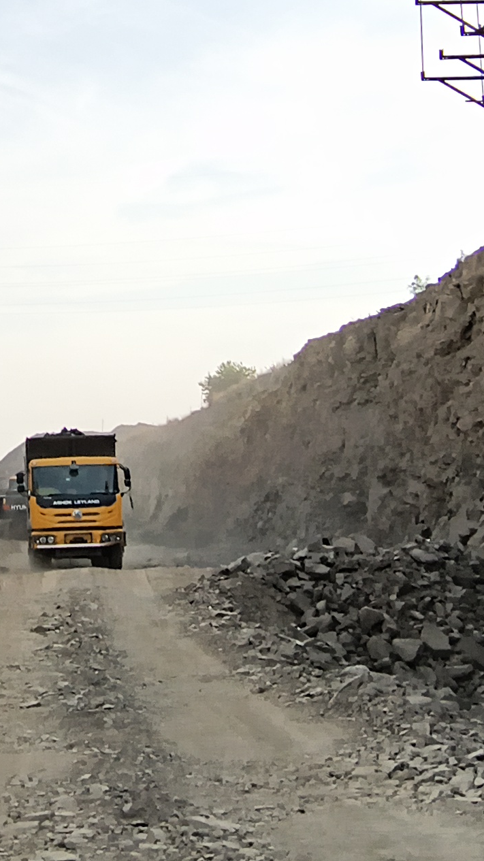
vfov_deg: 44.9
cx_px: -19
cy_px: 168
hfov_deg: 26.0
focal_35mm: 43
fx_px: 982
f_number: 2.2
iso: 100
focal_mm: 2.13
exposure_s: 1/820
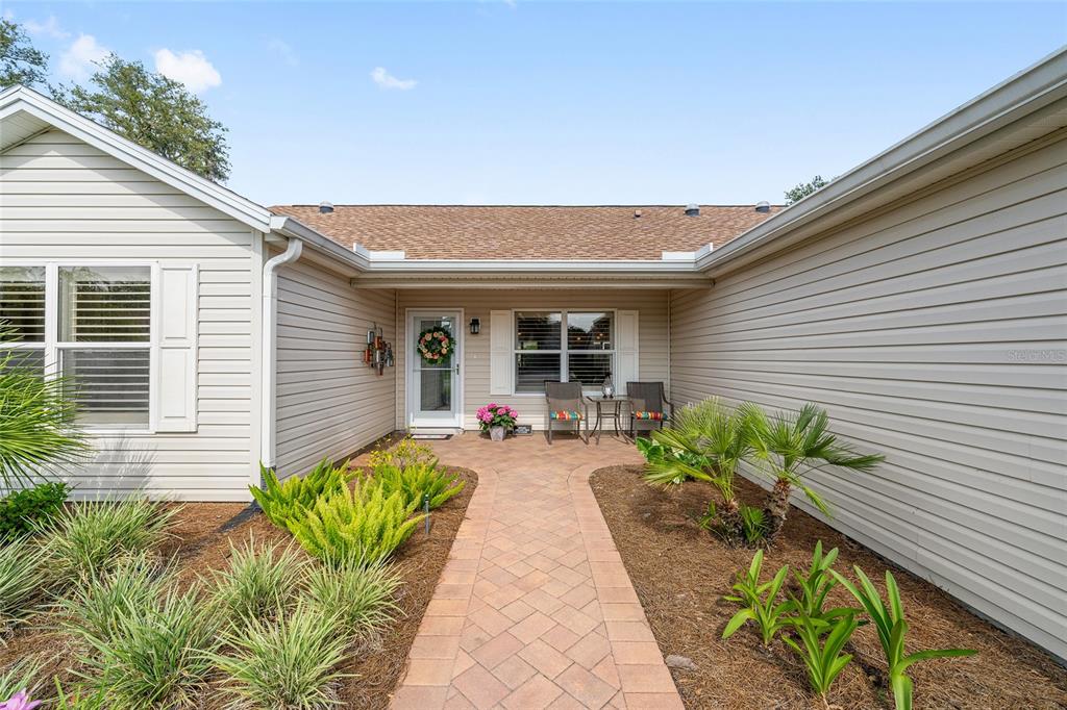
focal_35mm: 14
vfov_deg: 81.2
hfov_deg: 104.3
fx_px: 415
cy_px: 355
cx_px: 534
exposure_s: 1/800
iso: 400
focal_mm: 14
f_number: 8
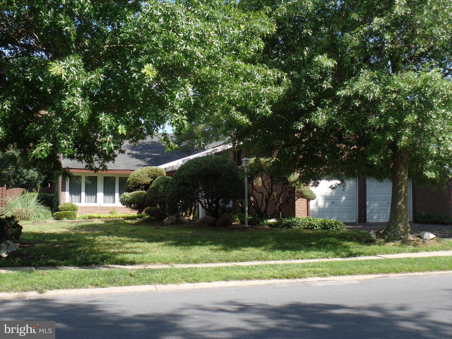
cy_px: 170
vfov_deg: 34.3
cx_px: 226
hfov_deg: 44.8
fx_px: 548
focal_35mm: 42
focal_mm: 7.5
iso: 80
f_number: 3.6
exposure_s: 1/350
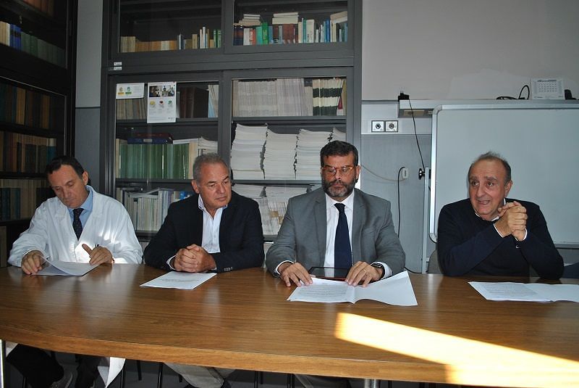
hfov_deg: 67.3
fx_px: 435
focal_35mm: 27
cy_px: 194
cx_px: 290
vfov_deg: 48.0
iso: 200
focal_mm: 18
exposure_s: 1/60
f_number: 3.5
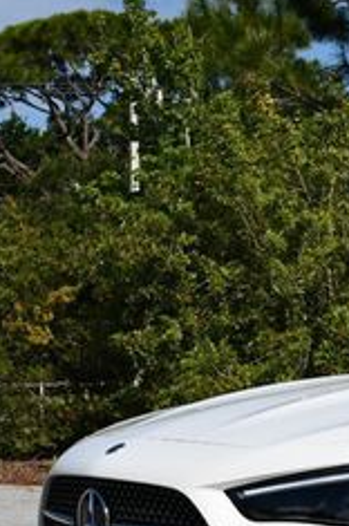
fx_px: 2071
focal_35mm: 142
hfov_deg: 9.1
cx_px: 660
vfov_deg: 14.5
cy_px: 316
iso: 100
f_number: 9
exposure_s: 1/320
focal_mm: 26
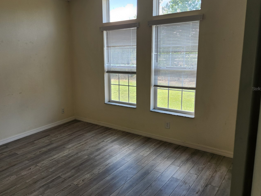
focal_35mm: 29
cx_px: 107
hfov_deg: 61.2
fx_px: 219
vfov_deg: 48.2
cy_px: 89
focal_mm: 5.4
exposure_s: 1/180
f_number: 1.8
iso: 50
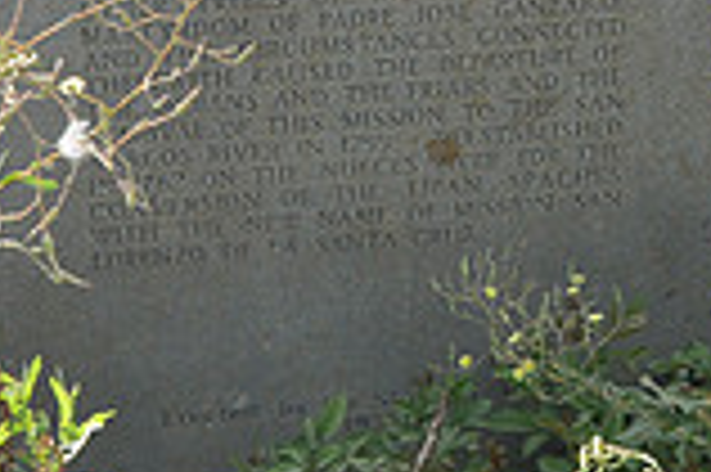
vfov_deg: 10.1
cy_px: -182
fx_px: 2604
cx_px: 428
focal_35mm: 132
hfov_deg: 15.5
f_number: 9
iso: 200
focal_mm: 24
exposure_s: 1/80
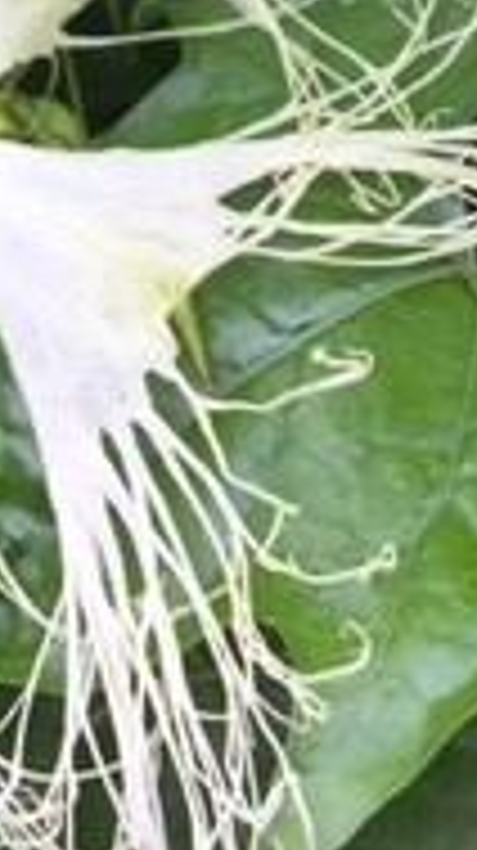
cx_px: -112
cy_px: -40
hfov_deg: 11.1
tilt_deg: -31.4
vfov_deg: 19.3
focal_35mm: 107
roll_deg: -10.6
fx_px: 2411
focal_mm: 4.15
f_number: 2.2
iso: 25
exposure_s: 1/297
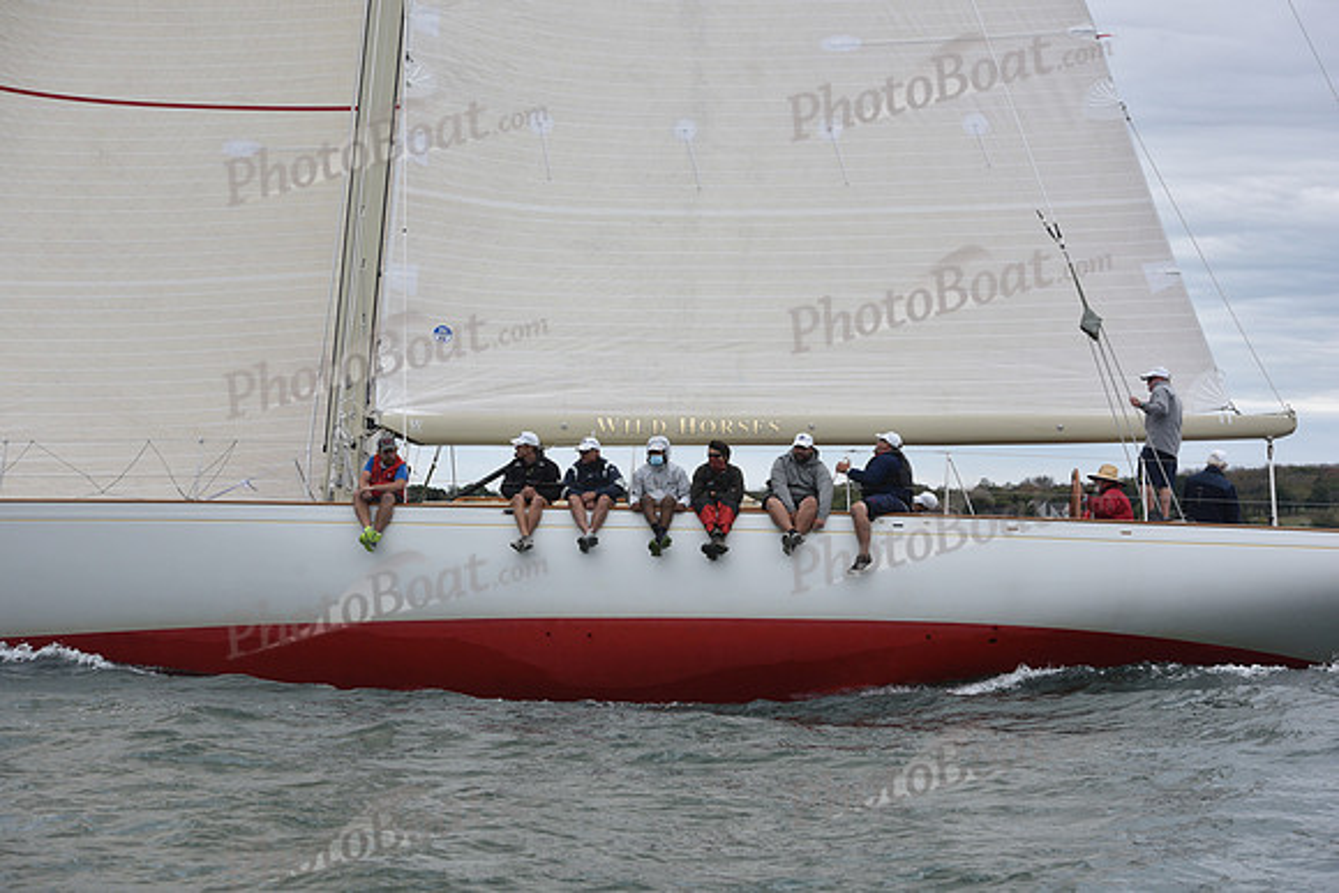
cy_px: 446
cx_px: 670
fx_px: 2790
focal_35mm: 75
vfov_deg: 18.2
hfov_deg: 27.0
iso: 400
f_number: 6.3
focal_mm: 75
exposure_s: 1/1000
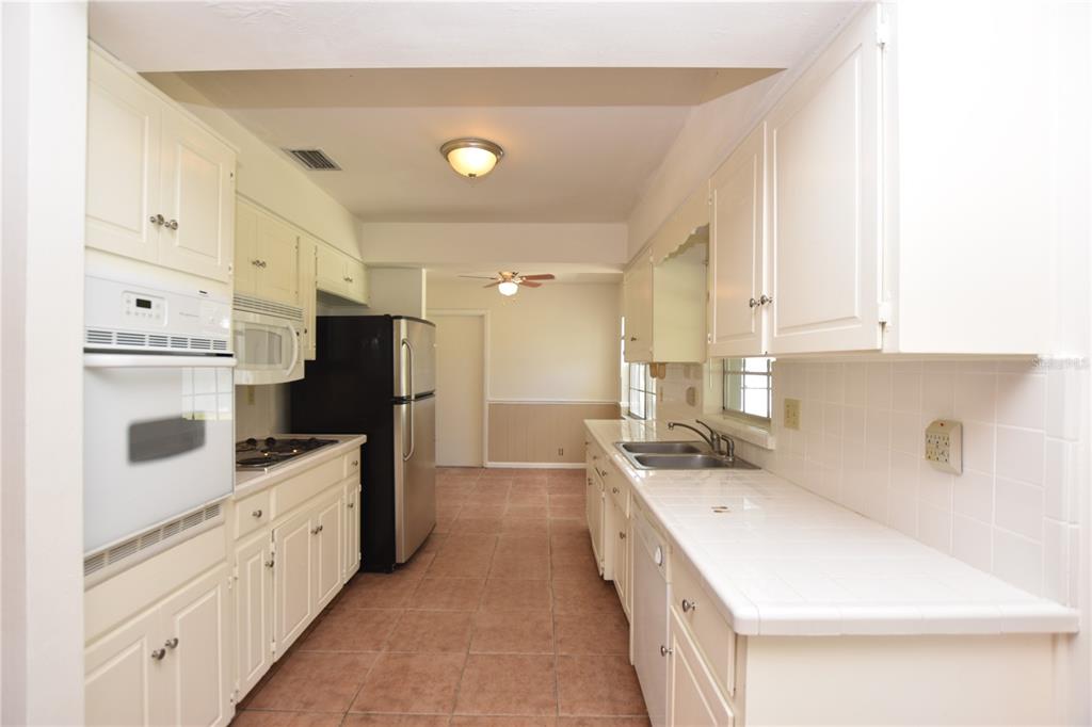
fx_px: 455
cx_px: 546
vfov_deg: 77.3
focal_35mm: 15
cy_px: 364
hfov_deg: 100.4
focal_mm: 10
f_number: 4.5
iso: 200
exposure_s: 1/80
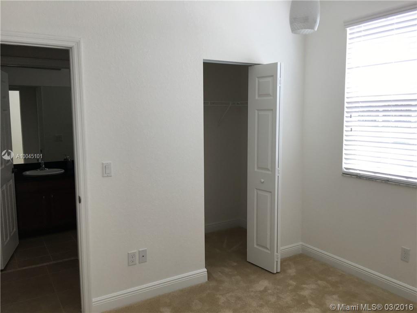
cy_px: 156
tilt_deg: -5.5
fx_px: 349
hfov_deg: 61.7
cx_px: 208
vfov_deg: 48.2
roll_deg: +0.6
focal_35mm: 29
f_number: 2.2
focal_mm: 4.15
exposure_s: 1/120
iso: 32
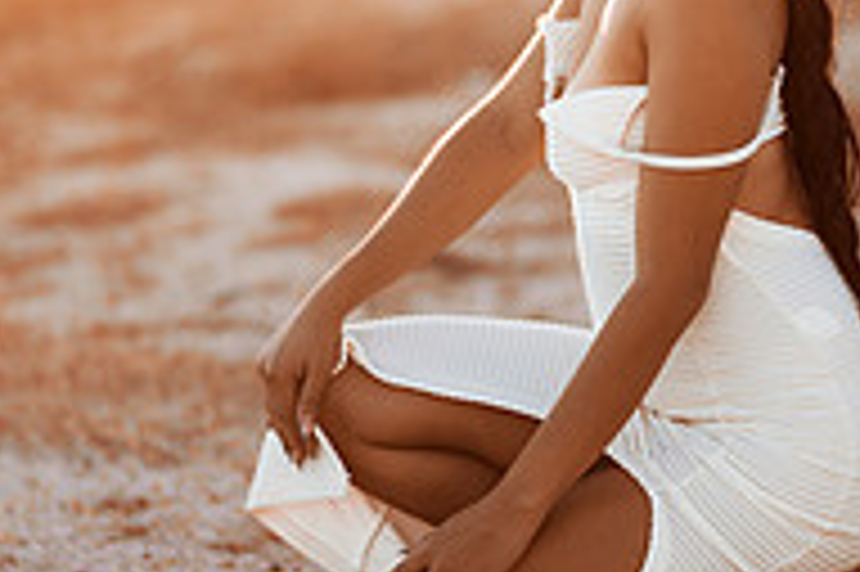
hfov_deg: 14.9
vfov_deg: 10.0
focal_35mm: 137
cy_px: 194
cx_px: 639
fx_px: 3270
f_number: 1.4
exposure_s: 1/3200
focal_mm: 58
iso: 80
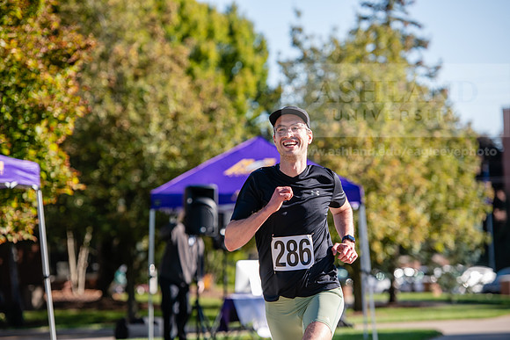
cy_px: 170
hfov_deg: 15.2
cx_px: 255
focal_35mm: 135
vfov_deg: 10.2
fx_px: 1913
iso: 160
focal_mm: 135
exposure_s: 1/800
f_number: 3.5
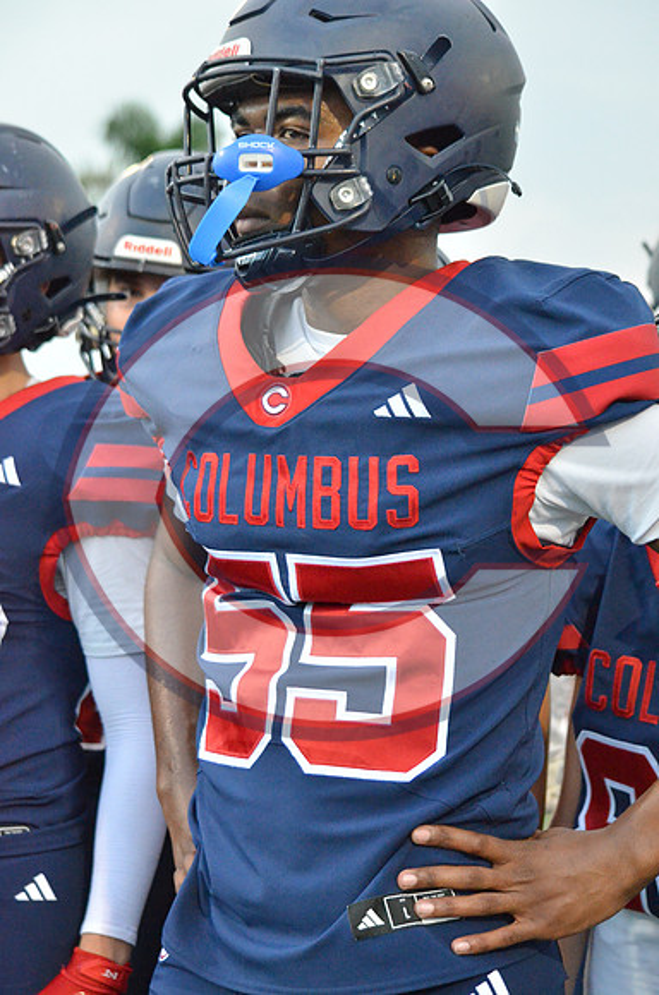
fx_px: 2276
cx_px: 330
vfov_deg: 24.7
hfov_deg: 16.5
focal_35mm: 82
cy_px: 498
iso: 4000
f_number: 4.5
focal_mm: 55
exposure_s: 1/500
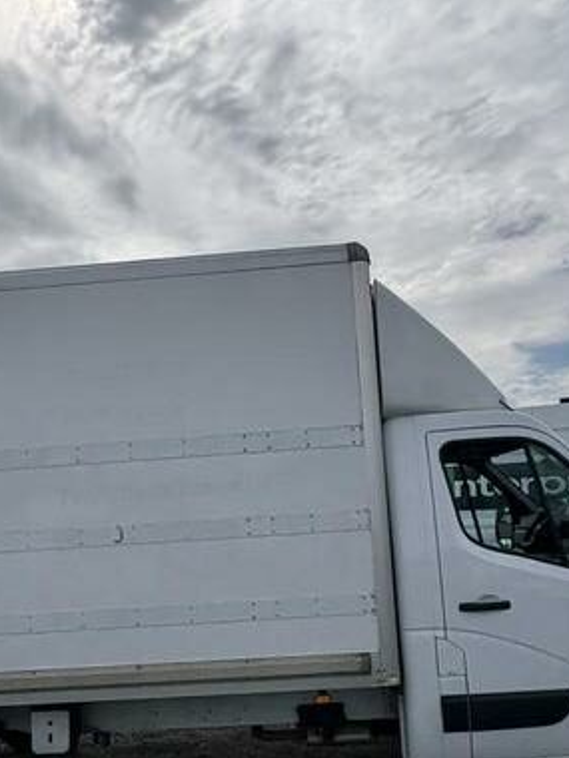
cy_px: 441
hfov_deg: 42.9
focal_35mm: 33
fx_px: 723
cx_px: 276
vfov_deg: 55.1
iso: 50
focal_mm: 2.22
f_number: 2.2
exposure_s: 1/6135
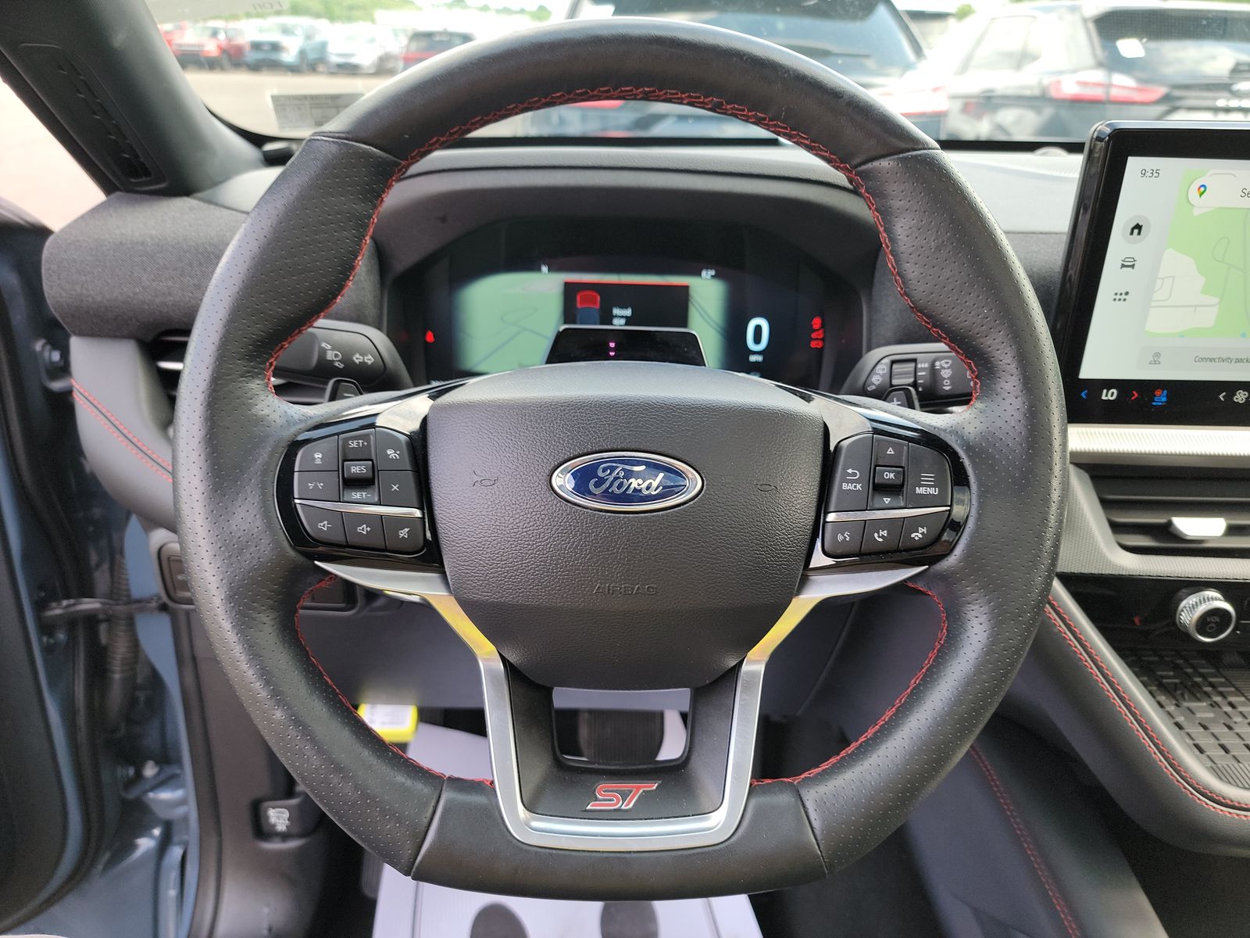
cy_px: 469
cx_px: 625
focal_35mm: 24
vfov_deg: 56.8
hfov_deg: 71.6
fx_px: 867
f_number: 1.8
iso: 56
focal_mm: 6.7
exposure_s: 1/59
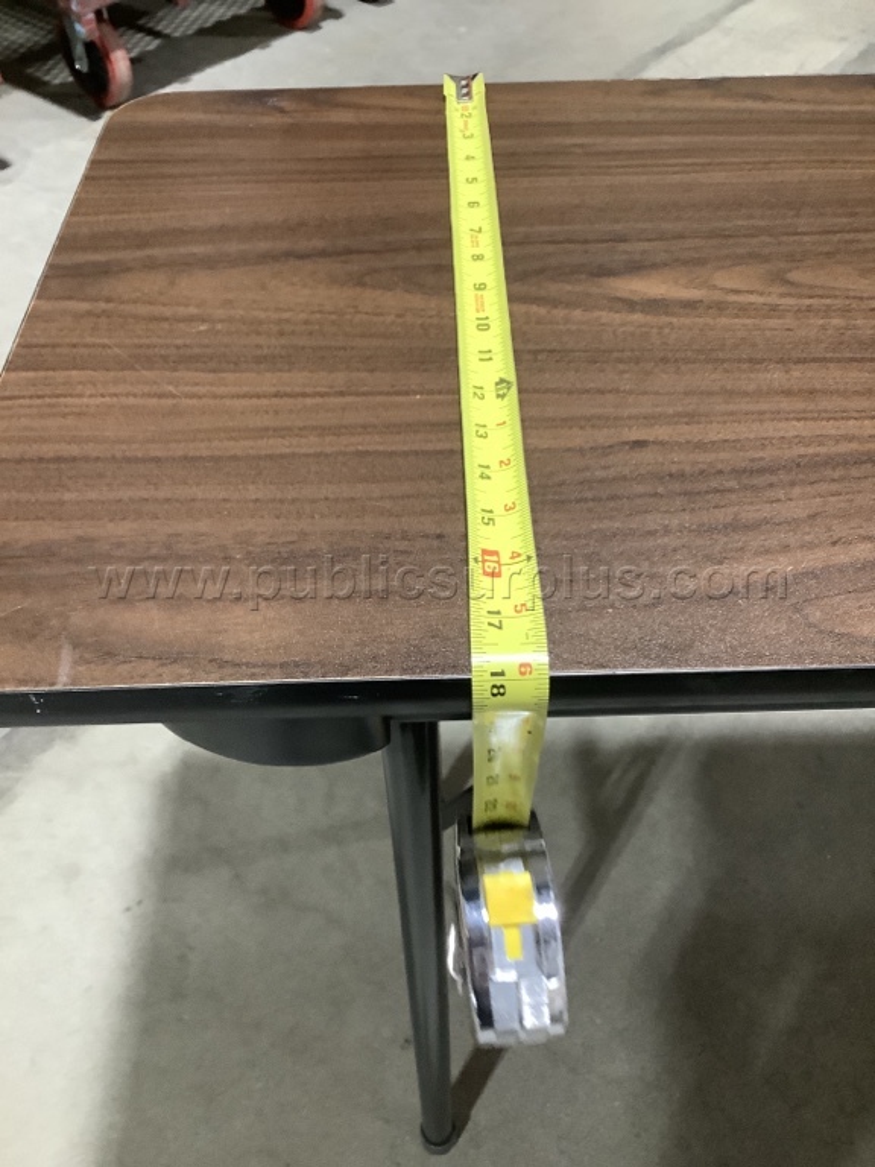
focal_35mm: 31
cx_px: 438
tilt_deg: -45.6
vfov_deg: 58.4
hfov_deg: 45.4
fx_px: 1045
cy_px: 584
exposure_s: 1/30
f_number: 2.4
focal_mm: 3.3
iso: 400
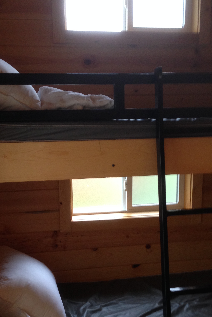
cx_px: 90
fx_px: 406
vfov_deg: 42.4
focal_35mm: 46
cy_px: 197
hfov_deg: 29.2
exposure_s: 1/20
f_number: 2.4
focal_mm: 4.12
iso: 160
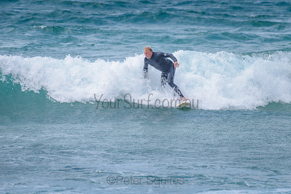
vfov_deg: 2.2
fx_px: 4955
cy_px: 78
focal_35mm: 613
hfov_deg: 3.4
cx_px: 178
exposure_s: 1/1600
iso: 200
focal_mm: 500
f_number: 5.6
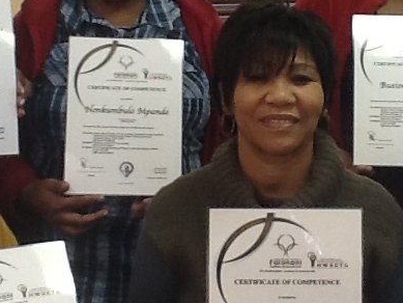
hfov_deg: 24.6
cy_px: 79
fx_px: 920
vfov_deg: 18.6
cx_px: 254
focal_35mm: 79
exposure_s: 1/30
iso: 80
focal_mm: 2.03
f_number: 2.4
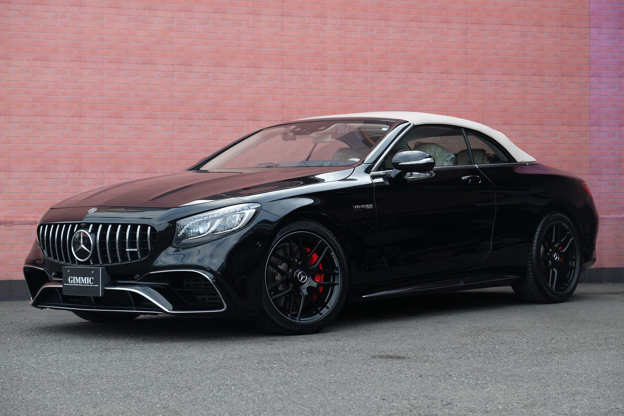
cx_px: 312
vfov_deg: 16.5
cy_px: 208
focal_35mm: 83
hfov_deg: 24.5
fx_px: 1439
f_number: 5.6
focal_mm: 55
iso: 200
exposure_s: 1/170
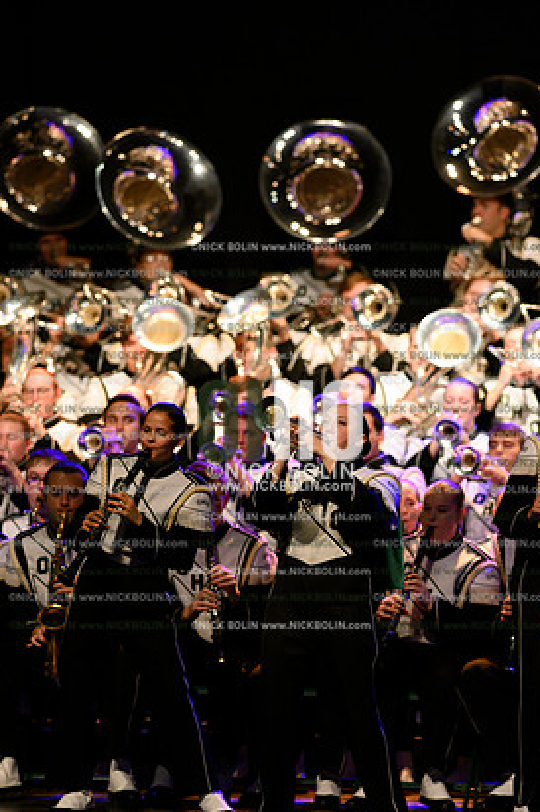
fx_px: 7392
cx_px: 280
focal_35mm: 328
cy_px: 436
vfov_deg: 6.3
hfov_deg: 4.2
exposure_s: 1/500
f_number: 4
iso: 6400
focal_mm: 300
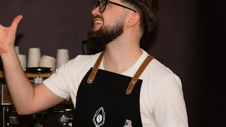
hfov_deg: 23.2
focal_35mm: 90
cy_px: 35
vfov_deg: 13.4
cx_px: 33
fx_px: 539
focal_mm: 38
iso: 800
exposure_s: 1/200
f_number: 5.6
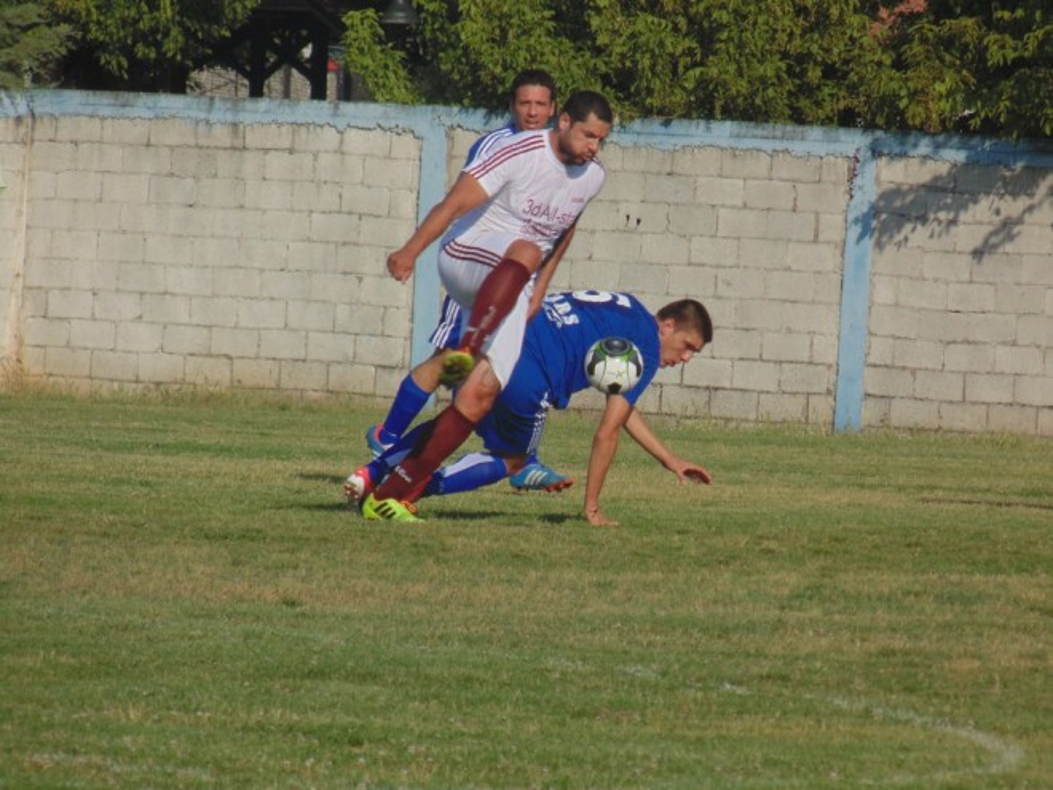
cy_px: 395
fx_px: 17643
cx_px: 526
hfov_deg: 3.4
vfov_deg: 2.6
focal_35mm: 580
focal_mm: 104
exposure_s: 1/640
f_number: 5.9
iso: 80
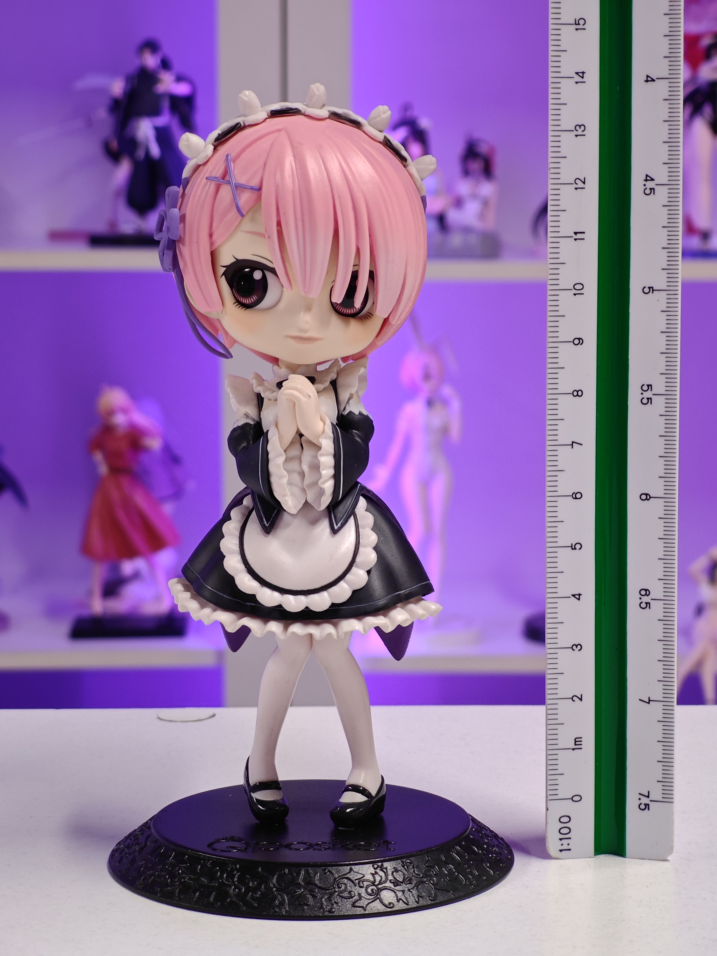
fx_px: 2209
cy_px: 478
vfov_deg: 24.4
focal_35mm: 80
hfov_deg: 18.4
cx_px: 358
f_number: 2.4
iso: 400
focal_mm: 7.48
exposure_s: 1/21
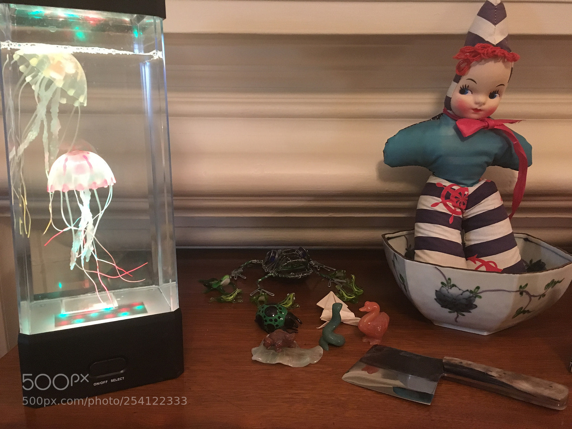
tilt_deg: -12.5
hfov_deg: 61.7
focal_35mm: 29
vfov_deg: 48.2
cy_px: 214
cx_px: 286
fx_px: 479
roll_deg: -0.1
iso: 200
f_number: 2.2
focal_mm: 4.15
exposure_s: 1/25
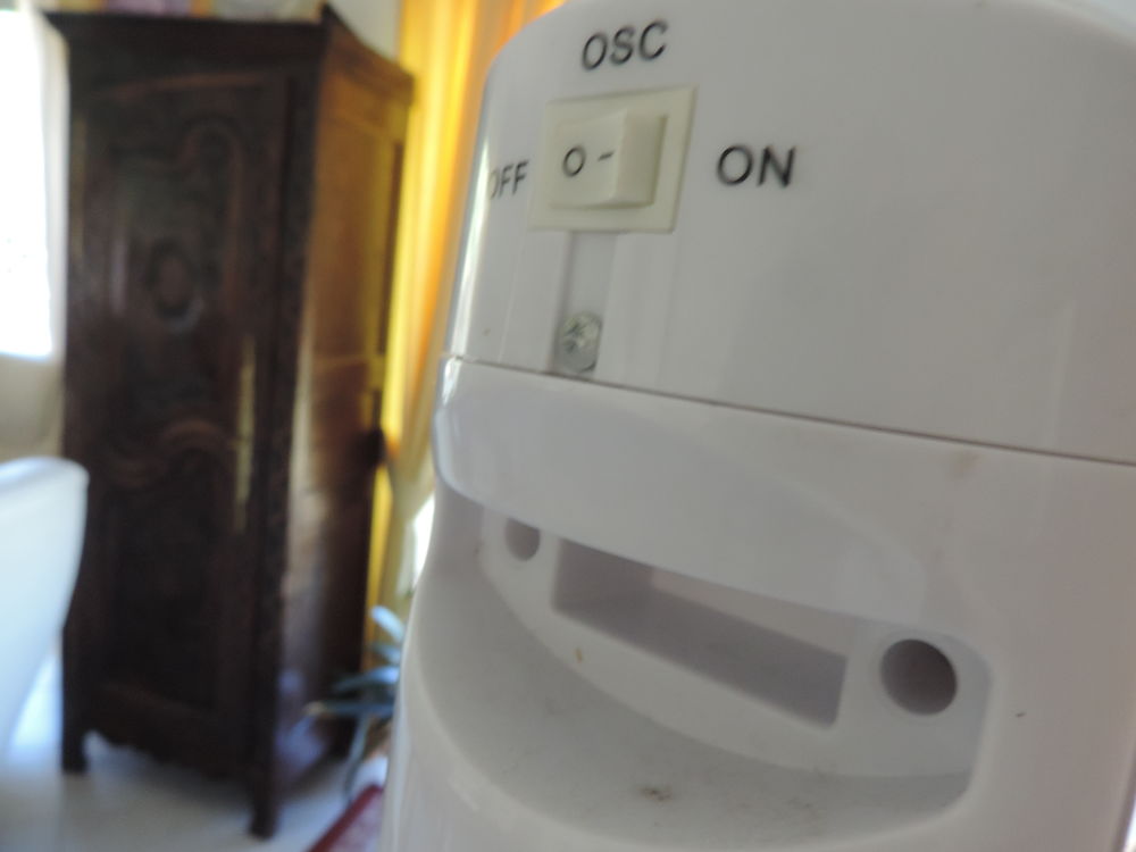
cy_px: 426
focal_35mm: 24
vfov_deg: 56.8
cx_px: 568
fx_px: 788
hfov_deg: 71.6
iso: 320
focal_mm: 4.3
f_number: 3
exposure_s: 1/30
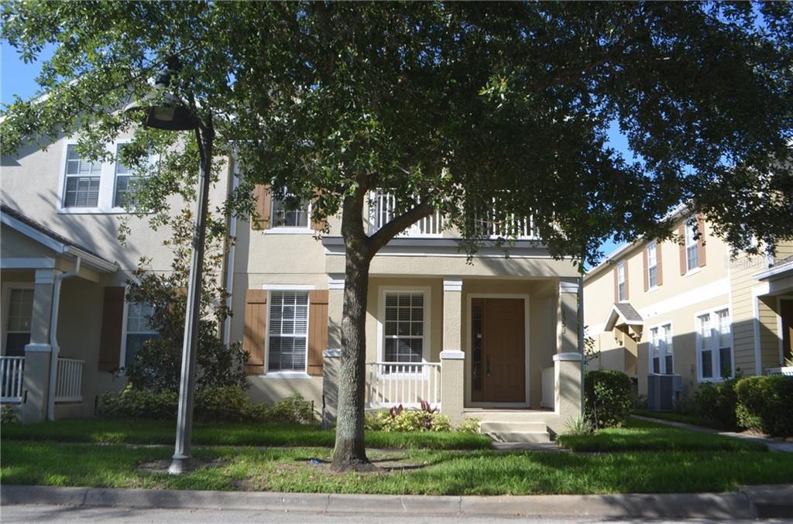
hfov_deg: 62.1
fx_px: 659
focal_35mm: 30
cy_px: 262
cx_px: 396
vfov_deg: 43.4
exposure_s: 1/250
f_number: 8
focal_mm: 20
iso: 160
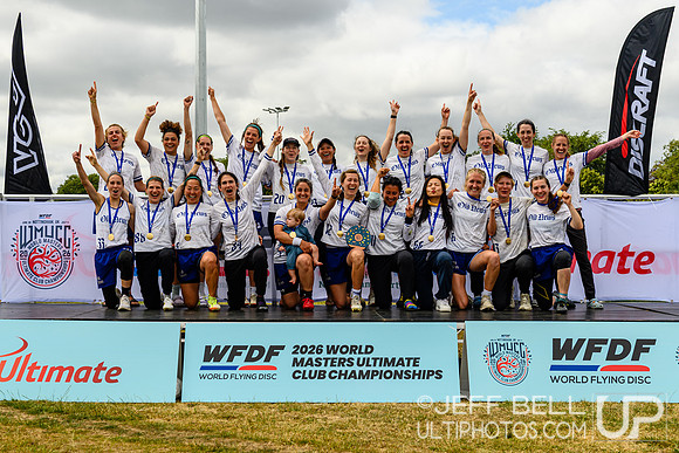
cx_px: 315
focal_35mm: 51
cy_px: 252
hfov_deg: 38.7
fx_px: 965
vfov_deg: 26.4
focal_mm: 44
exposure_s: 1/500
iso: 110
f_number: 5.6
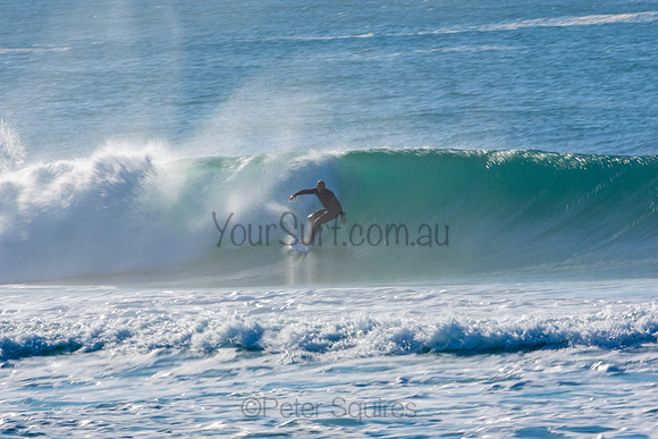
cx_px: 329
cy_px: 220
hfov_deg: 2.7
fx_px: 13711
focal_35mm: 750
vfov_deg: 1.8
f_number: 32
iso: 100
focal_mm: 500
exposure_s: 1/25
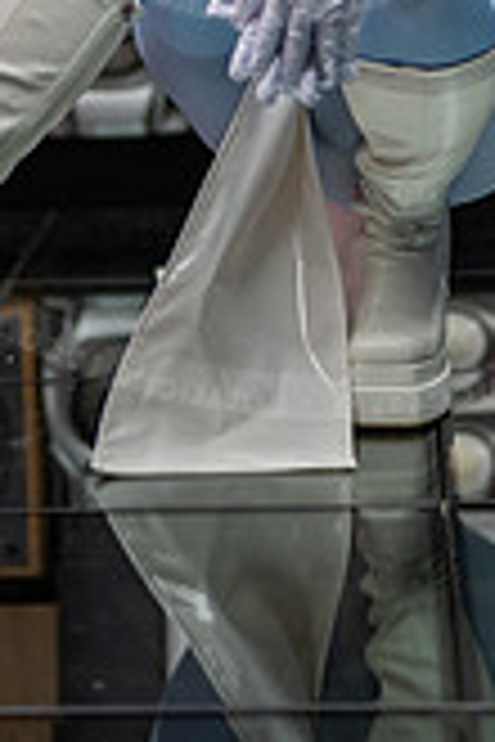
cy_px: -166
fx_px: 2805
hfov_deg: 10.1
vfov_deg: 14.6
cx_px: 279
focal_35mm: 136
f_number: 1.2
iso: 1000
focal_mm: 50
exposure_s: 1/250
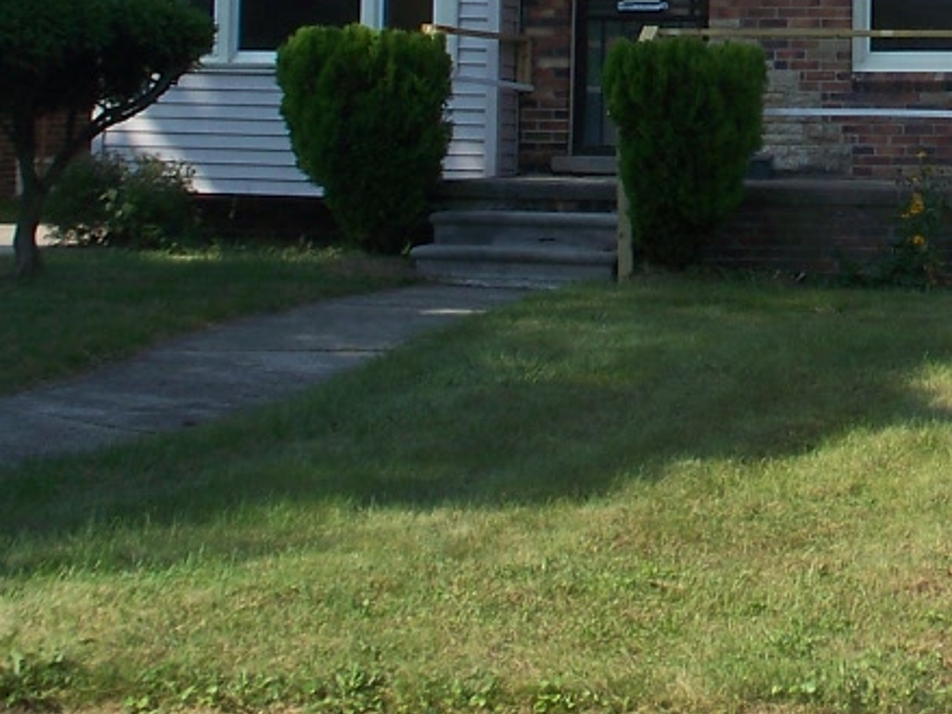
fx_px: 2887
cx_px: 1128
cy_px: -206
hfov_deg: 17.9
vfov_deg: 13.6
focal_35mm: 105
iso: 80
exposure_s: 1/320
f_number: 5
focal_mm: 7.54
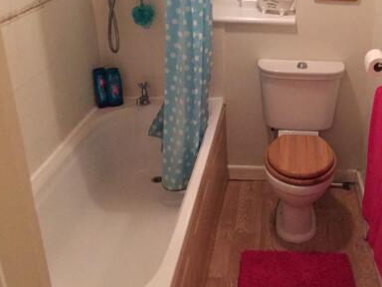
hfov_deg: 41.8
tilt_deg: -24.0
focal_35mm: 44
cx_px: 282
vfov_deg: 32.8
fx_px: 486
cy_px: 114
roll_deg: -1.6
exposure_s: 1/17
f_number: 2.2
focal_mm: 4.15
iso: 500
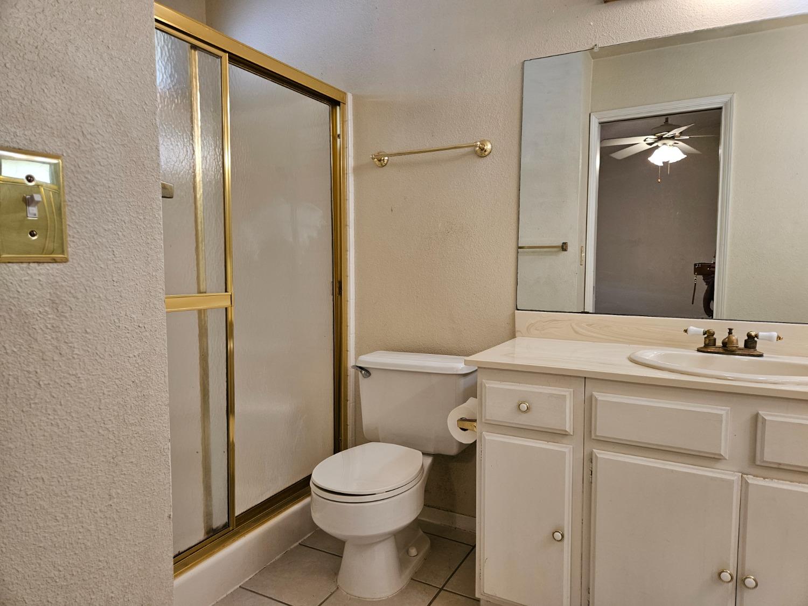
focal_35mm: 23
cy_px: 303
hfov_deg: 73.9
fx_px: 537
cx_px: 404
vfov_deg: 58.9
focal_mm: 5.4
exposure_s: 1/120
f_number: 1.8
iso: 160
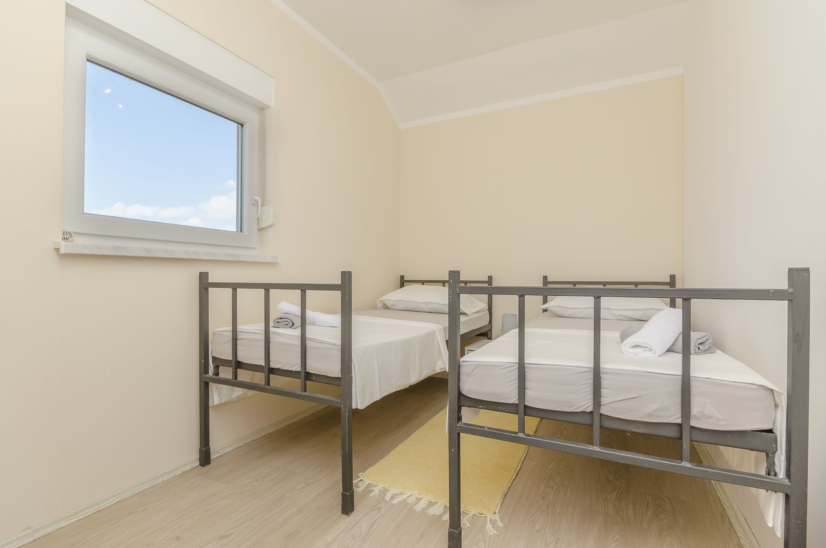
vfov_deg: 69.4
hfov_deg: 92.6
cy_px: 274
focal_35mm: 17
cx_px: 413
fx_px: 395
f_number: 11
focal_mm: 11.5
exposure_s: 1/160
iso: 250
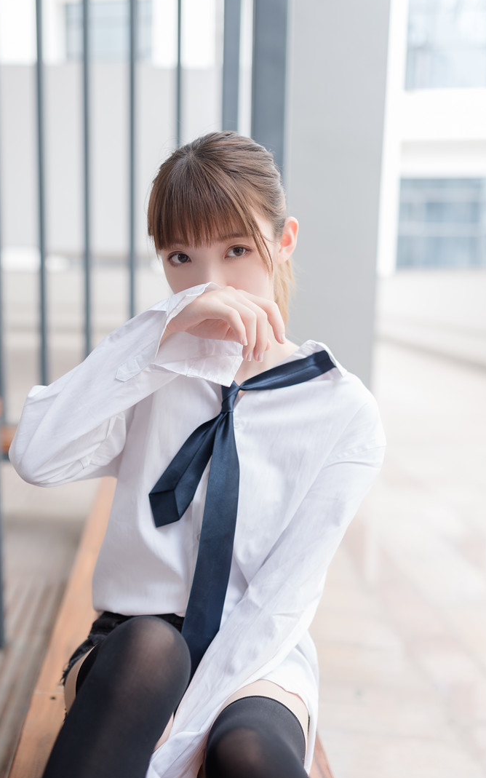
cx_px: 203
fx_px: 954
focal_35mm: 45
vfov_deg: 44.1
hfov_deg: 28.5
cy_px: 469
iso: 200
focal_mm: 35
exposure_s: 1/500
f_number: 2
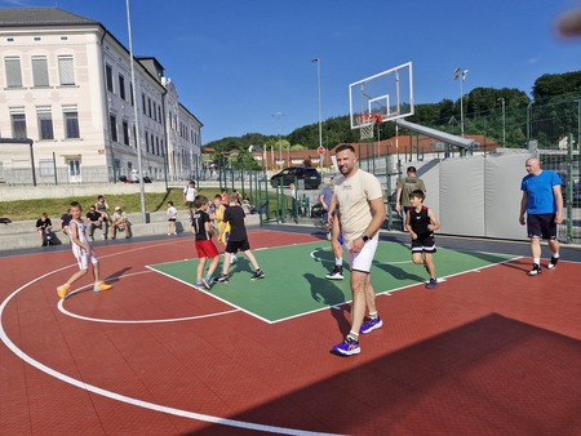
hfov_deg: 73.9
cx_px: 290
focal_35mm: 23
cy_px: 218
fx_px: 386
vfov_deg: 58.9
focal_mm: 5.54
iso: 50
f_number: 1.8
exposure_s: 1/2864
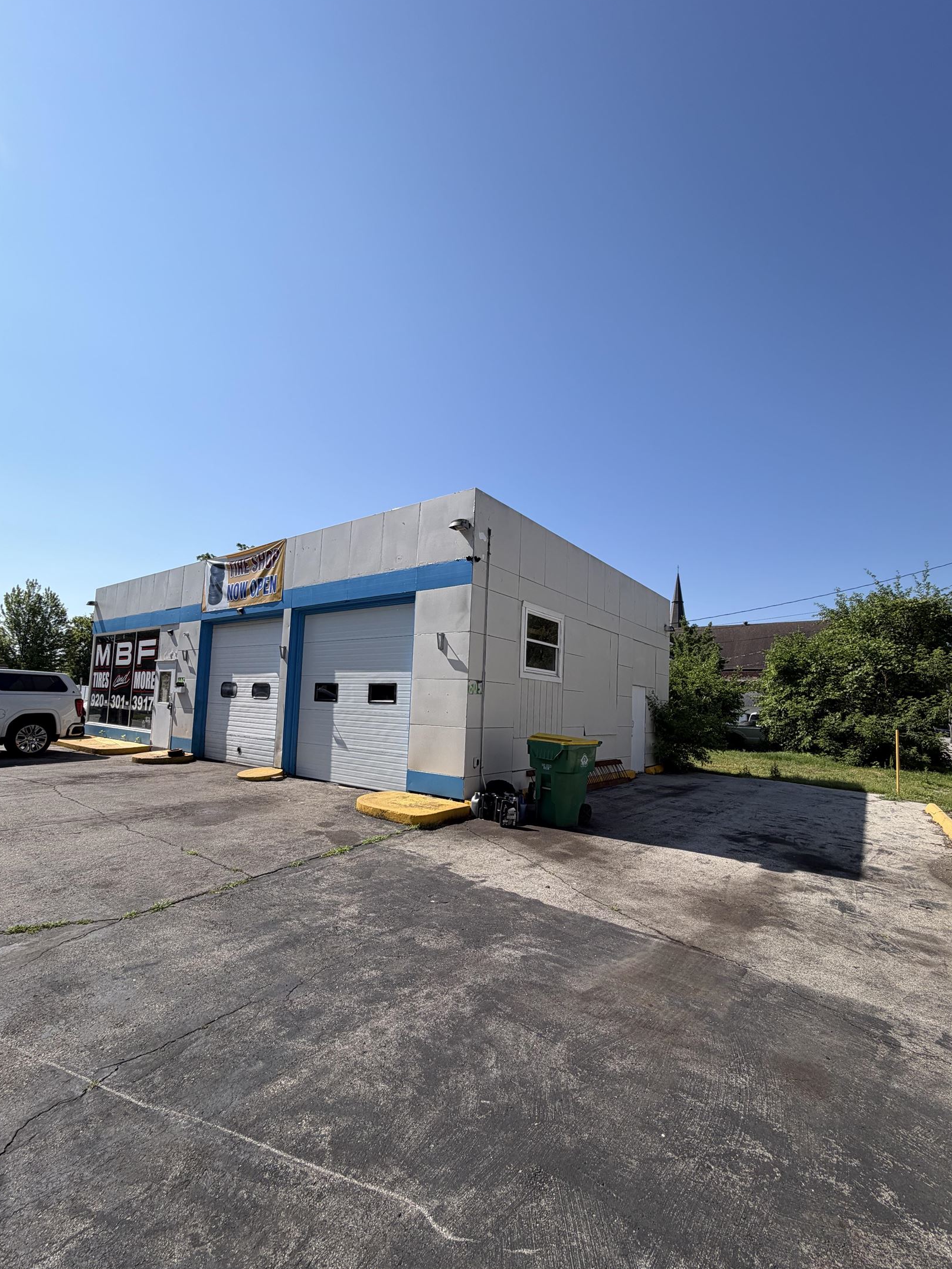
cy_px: 672
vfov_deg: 98.1
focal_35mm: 15
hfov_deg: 81.7
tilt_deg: +3.7
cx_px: 466
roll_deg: -2.0
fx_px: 550
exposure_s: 1/1087
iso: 20
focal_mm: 2.22
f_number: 2.2
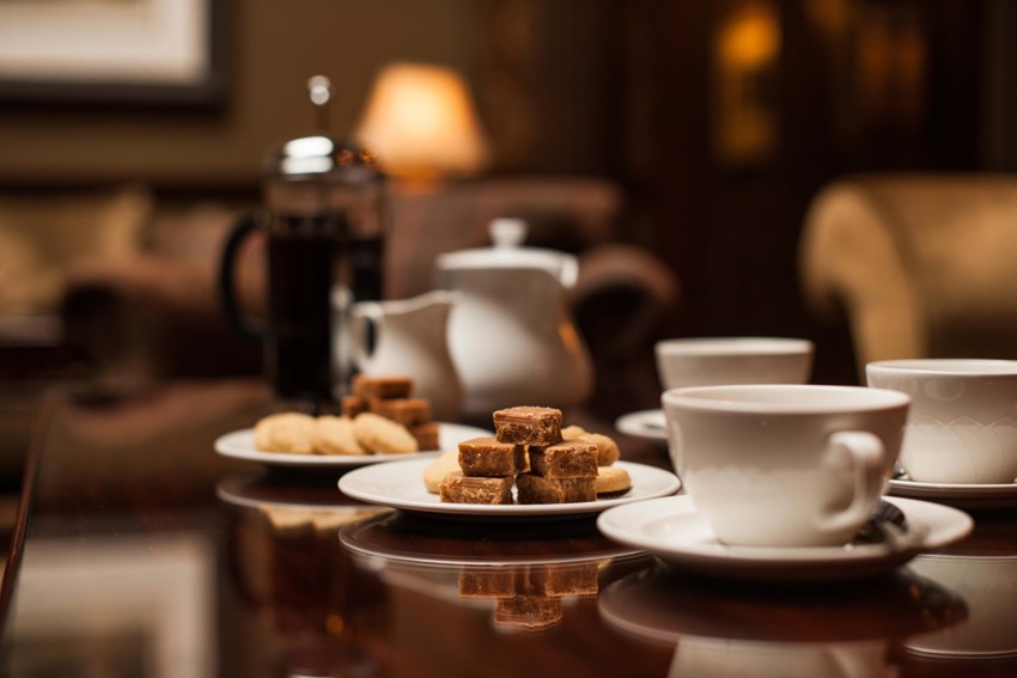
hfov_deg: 39.6
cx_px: 508
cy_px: 339
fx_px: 1413
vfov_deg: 27.0
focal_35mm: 50
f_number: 2.8
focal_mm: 50
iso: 200
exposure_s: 1/50
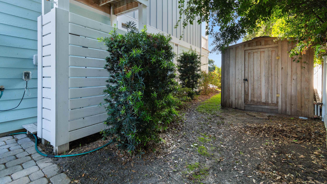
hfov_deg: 99.4
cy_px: 75
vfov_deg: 66.5
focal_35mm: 16
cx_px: 164
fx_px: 139
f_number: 4.5
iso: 100
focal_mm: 10
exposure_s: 1/20
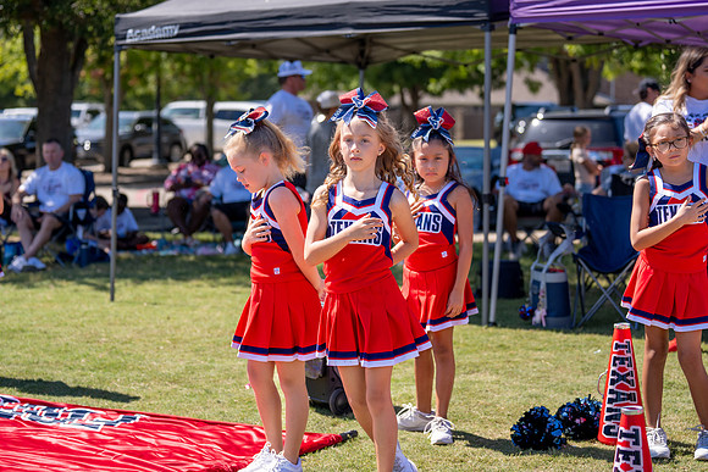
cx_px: 308
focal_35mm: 81
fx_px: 1599
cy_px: 219
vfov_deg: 16.8
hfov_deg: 25.0
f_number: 2.8
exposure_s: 1/1250
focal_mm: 70
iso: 100
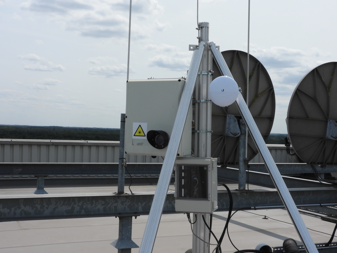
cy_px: 126
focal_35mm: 50
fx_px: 487
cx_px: 168
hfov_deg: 38.2
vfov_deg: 29.1
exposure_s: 1/400
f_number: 8
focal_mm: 9
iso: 100
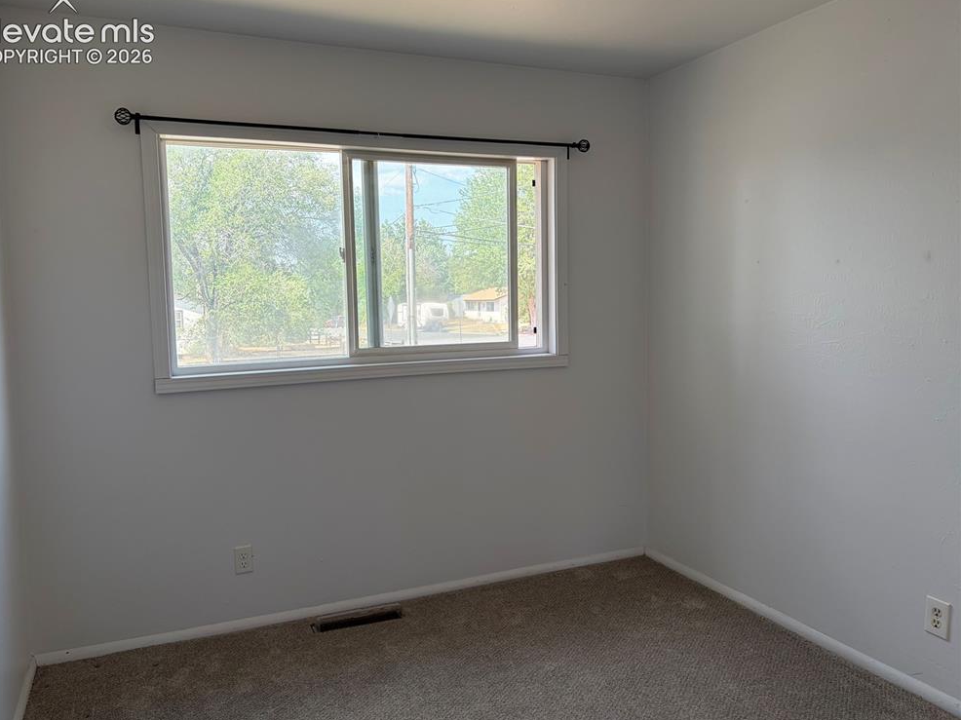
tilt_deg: -3.2
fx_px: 749
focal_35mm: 27
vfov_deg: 51.3
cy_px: 351
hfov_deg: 65.3
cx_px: 463
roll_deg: +0.6
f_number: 1.6
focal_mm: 5.96
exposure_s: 1/174
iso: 50
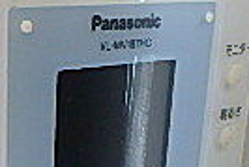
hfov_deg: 19.3
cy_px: 253
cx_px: 73
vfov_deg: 12.4
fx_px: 727
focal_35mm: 105
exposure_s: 1/30
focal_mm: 3.7
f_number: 3.5
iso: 250
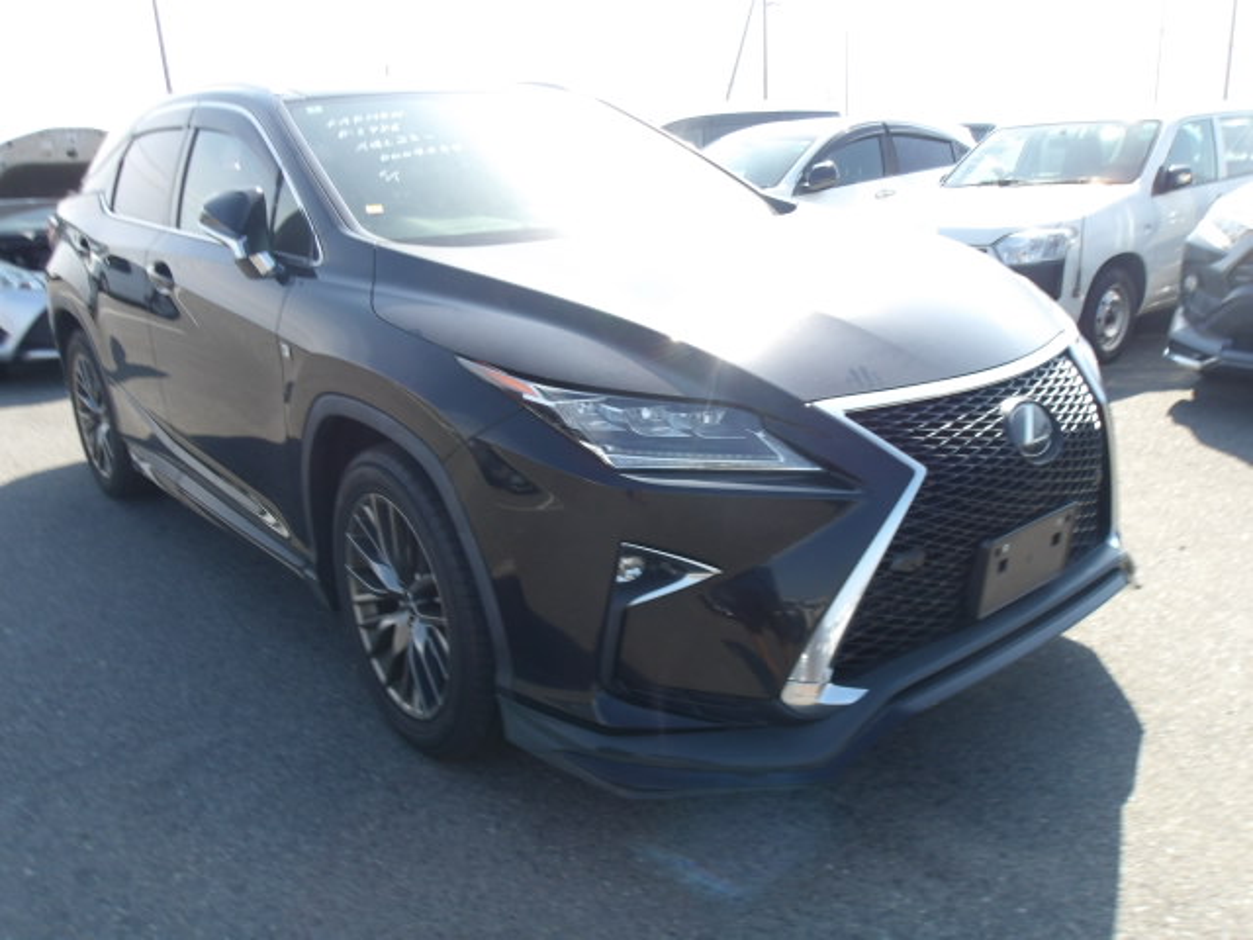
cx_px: 626
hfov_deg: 65.3
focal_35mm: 27
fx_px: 977
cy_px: 470
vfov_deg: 51.4
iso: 165
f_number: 10.4
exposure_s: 1/60
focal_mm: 4.9
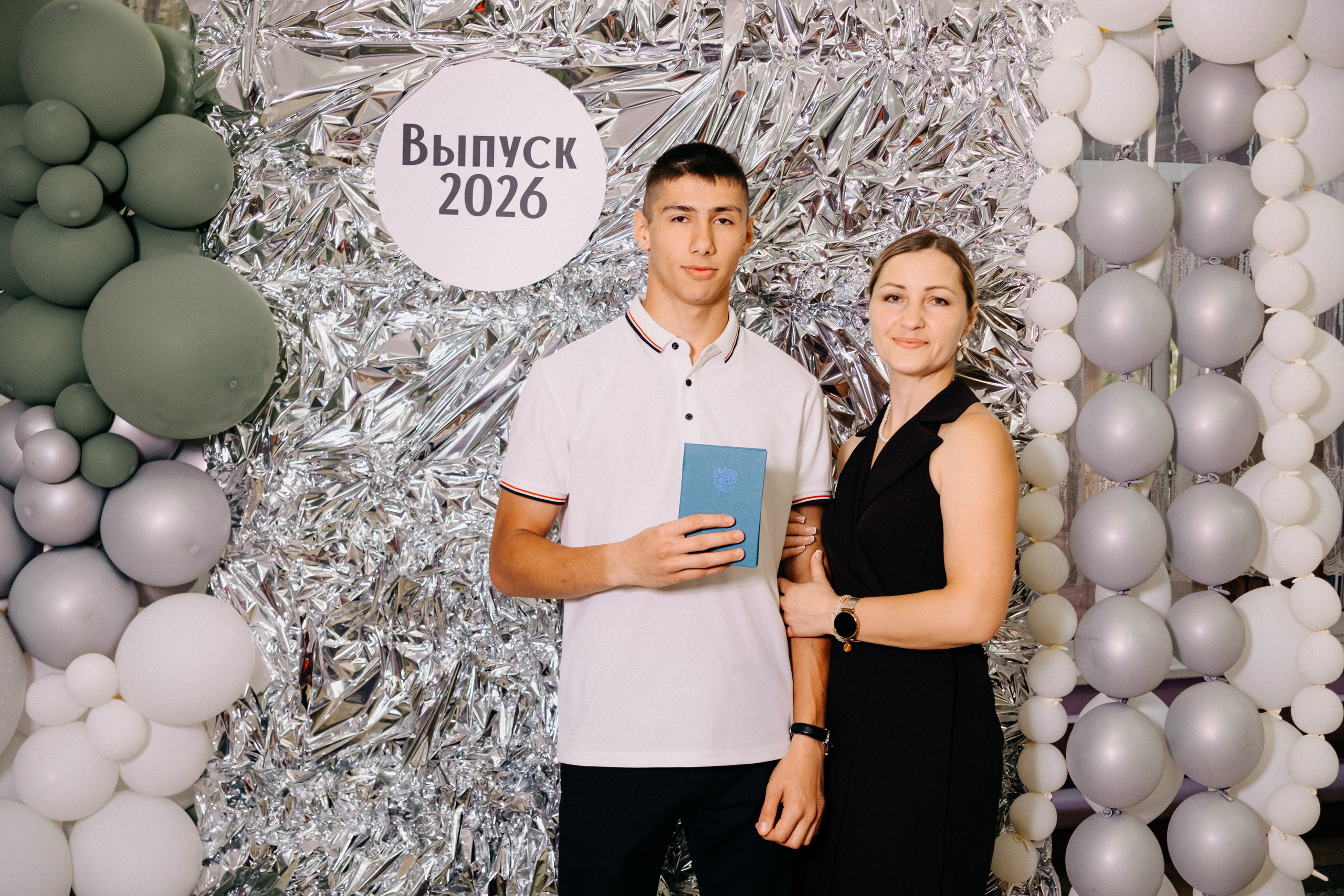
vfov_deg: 32.6
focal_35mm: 41
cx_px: 672
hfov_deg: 47.4
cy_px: 448
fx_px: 1531
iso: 640
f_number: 3.2
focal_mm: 27.6
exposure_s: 1/125
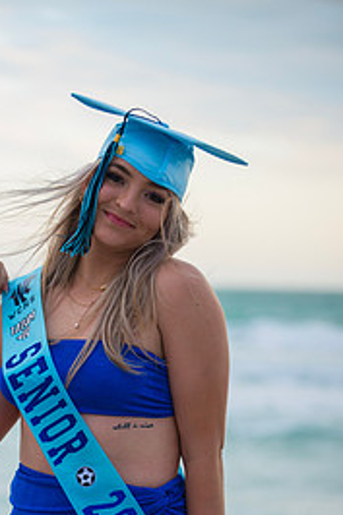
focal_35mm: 161
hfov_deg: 8.5
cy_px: 416
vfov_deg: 12.7
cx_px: 62
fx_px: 2304
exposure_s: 1/200
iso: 100
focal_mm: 95
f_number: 2.8
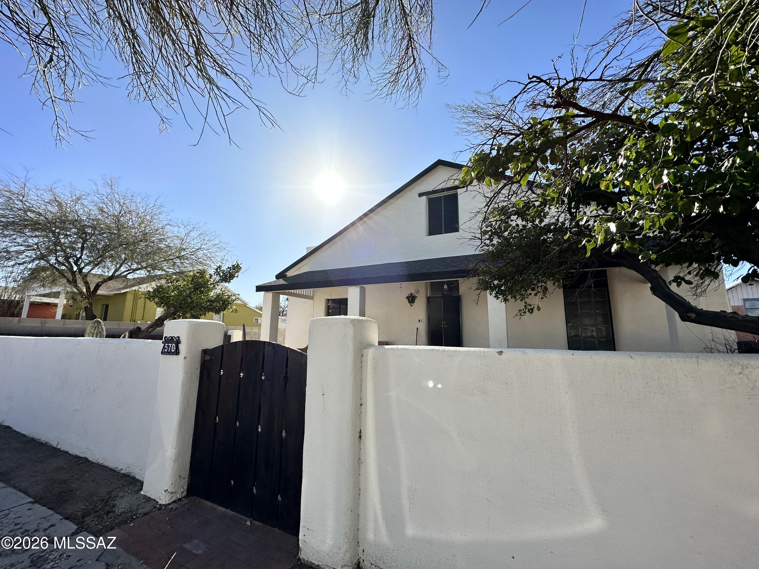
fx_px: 307
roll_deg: +0.4
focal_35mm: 14
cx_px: 380
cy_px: 284
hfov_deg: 102.1
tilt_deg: +7.0
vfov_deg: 85.7
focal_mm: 2.22
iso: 50
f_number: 2.2
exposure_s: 1/3040
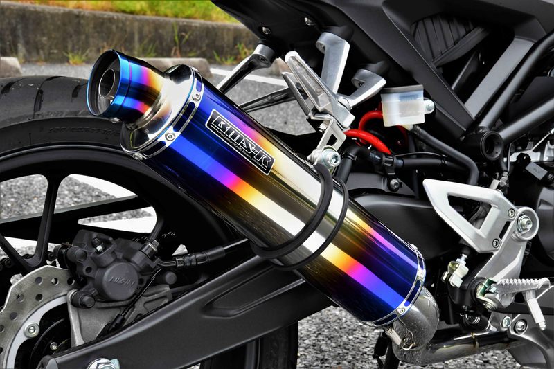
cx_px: 277
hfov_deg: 28.8
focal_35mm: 70
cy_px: 184
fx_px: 1077
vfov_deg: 19.4
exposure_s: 1/320
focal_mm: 70
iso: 3200
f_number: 22
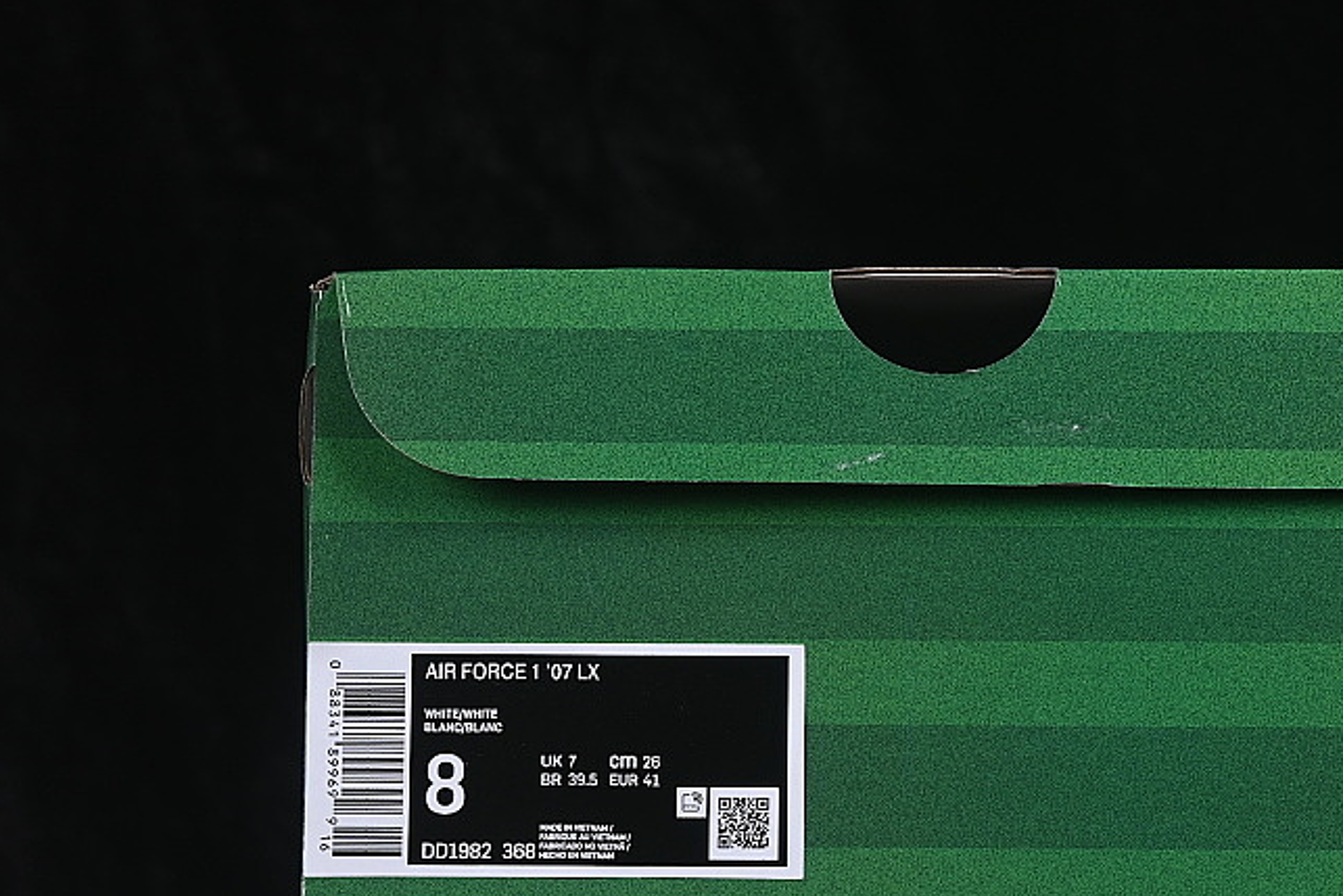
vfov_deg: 10.9
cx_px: 948
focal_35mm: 126
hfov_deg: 16.2
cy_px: 474
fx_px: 4701
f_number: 8
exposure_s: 1/80
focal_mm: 50
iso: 160
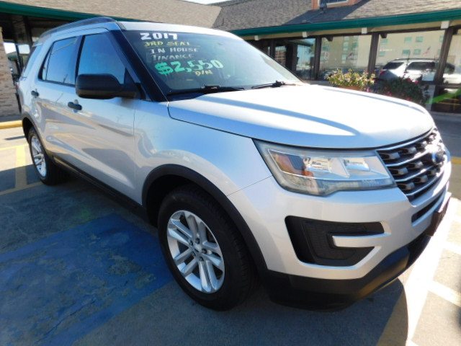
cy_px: 173
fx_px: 306
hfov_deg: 73.9
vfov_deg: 58.9
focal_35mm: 23
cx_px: 230
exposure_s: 1/800
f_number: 3
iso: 125
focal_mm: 4
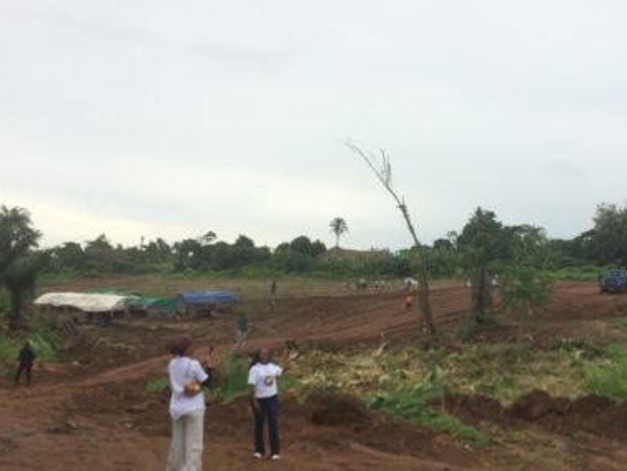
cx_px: 377
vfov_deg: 36.8
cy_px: 265
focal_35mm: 39
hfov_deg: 47.6
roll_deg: -2.0
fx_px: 707
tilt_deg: -1.5
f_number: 2.2
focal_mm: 4.15
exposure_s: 1/1109
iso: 32
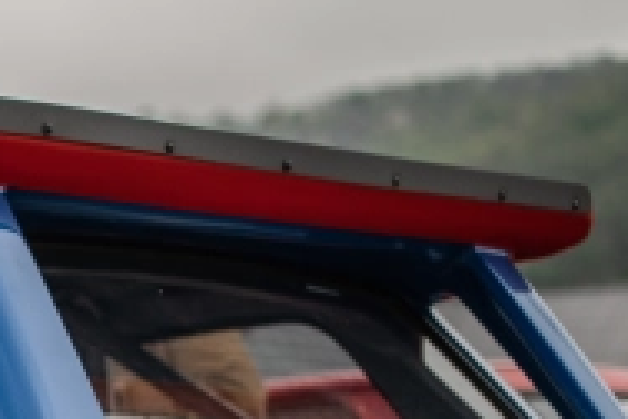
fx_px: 2582
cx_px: -209
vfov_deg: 9.1
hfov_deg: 13.3
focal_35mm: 148
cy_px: 562
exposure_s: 1/4000
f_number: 1.4
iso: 200
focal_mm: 35
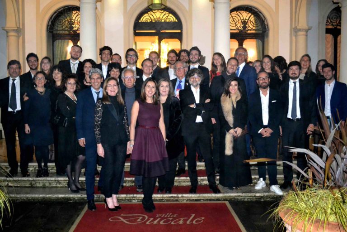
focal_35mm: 30
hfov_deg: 61.9
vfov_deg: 43.6
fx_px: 289
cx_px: 174
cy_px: 116
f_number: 3.8
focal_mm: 20
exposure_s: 1/60
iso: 3200
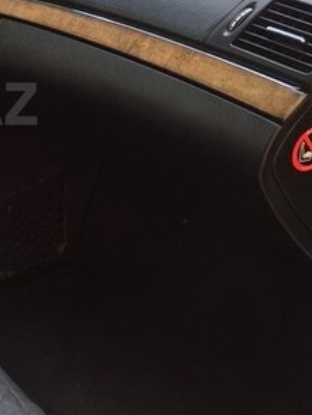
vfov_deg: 29.3
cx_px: -107
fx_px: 780
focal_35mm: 65
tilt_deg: -25.3
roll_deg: -1.8
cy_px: 104
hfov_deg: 20.4
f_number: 2.2
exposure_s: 1/100
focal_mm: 4.15
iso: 50
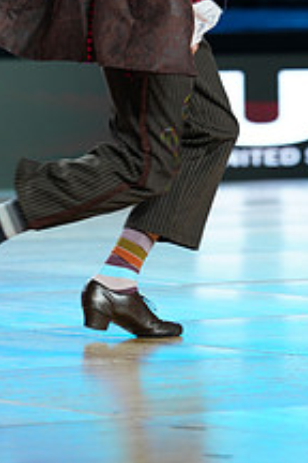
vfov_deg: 4.6
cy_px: -114
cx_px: 202
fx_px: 5762
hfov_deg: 3.1
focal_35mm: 449
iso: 400
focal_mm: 167
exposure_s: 1/400
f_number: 2.8
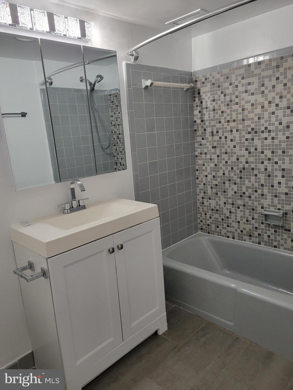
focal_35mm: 26
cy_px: 195
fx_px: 293
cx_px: 146
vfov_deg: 67.3
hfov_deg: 53.1
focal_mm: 5.4
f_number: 1.8
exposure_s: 1/120
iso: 200
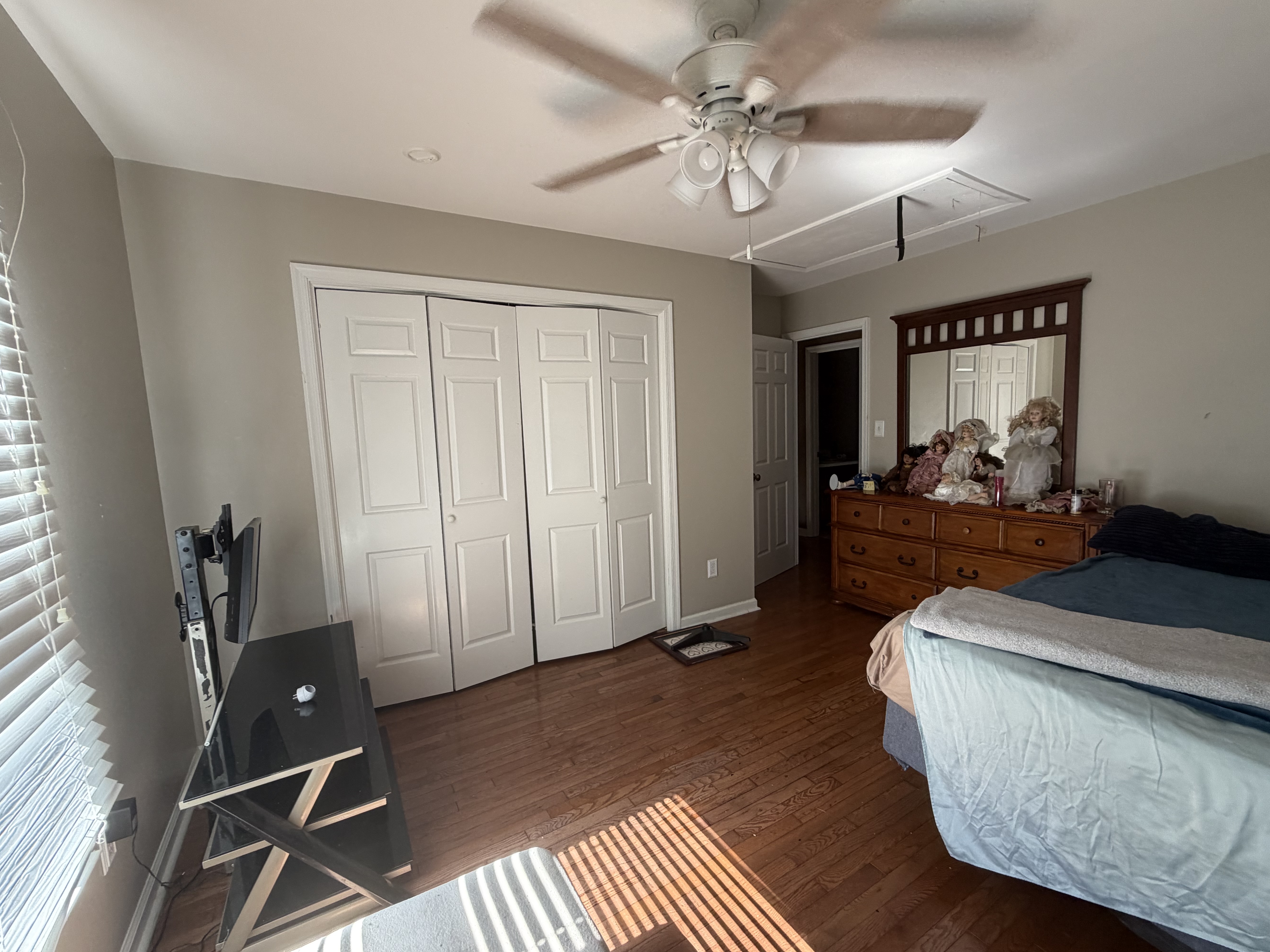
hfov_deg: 98.1
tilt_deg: -6.3
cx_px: 663
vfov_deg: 81.7
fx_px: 550
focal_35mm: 15
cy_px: 478
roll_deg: +2.4
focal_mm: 2.22
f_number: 2.2
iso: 160
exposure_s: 1/121
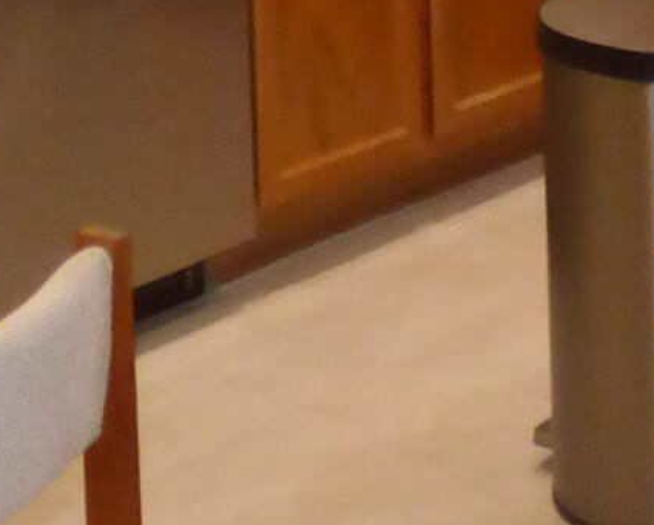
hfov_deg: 13.9
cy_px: -403
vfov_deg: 10.6
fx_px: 2674
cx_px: 393
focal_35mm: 138
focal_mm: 3.58
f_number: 2.8
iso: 500
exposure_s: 1/60
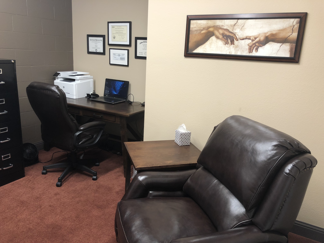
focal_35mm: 28
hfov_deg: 63.4
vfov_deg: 49.7
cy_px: 122
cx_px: 162
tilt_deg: -13.9
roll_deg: -2.6
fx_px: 262
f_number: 1.8
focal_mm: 4
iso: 50
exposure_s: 1/17
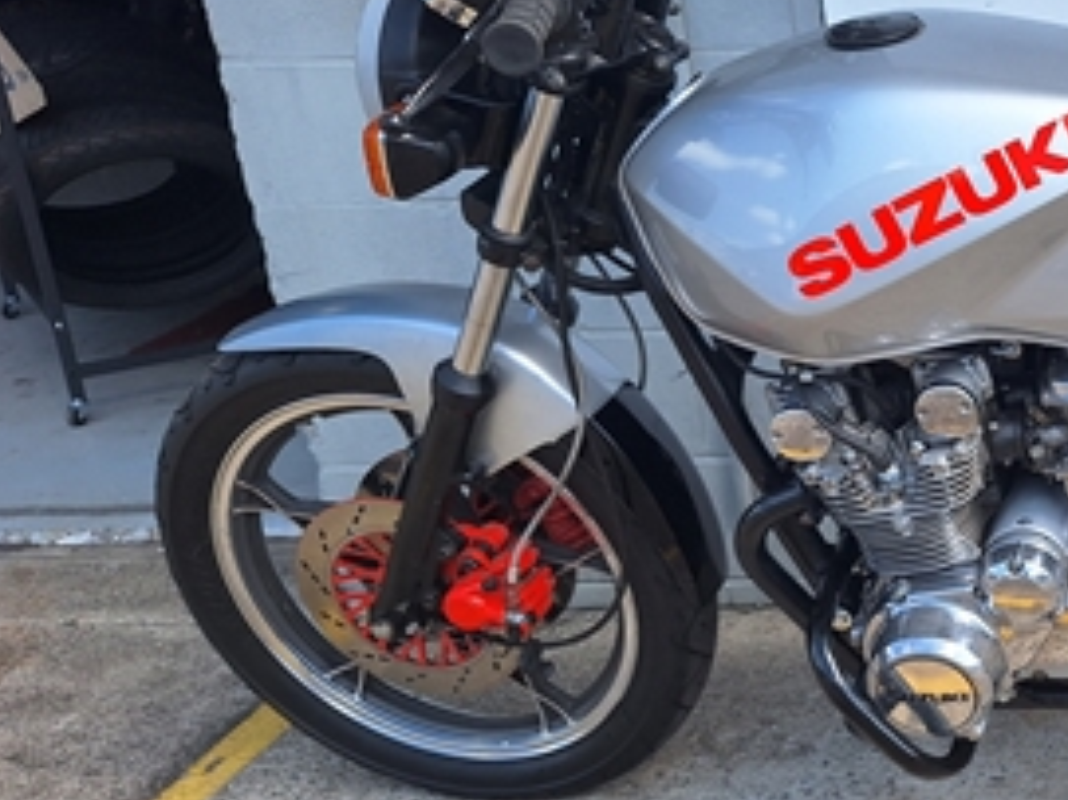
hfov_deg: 32.9
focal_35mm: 51
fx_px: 1573
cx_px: 1174
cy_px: 382
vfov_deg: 28.5
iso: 40
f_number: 1.8
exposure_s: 1/575
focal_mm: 5.54
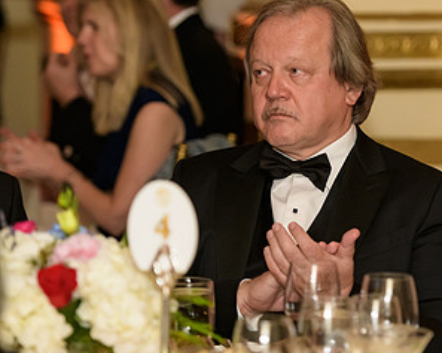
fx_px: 2927
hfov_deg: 8.6
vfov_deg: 6.9
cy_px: 182
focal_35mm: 224
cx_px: 317
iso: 1250
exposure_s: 1/125
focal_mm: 122
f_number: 3.2
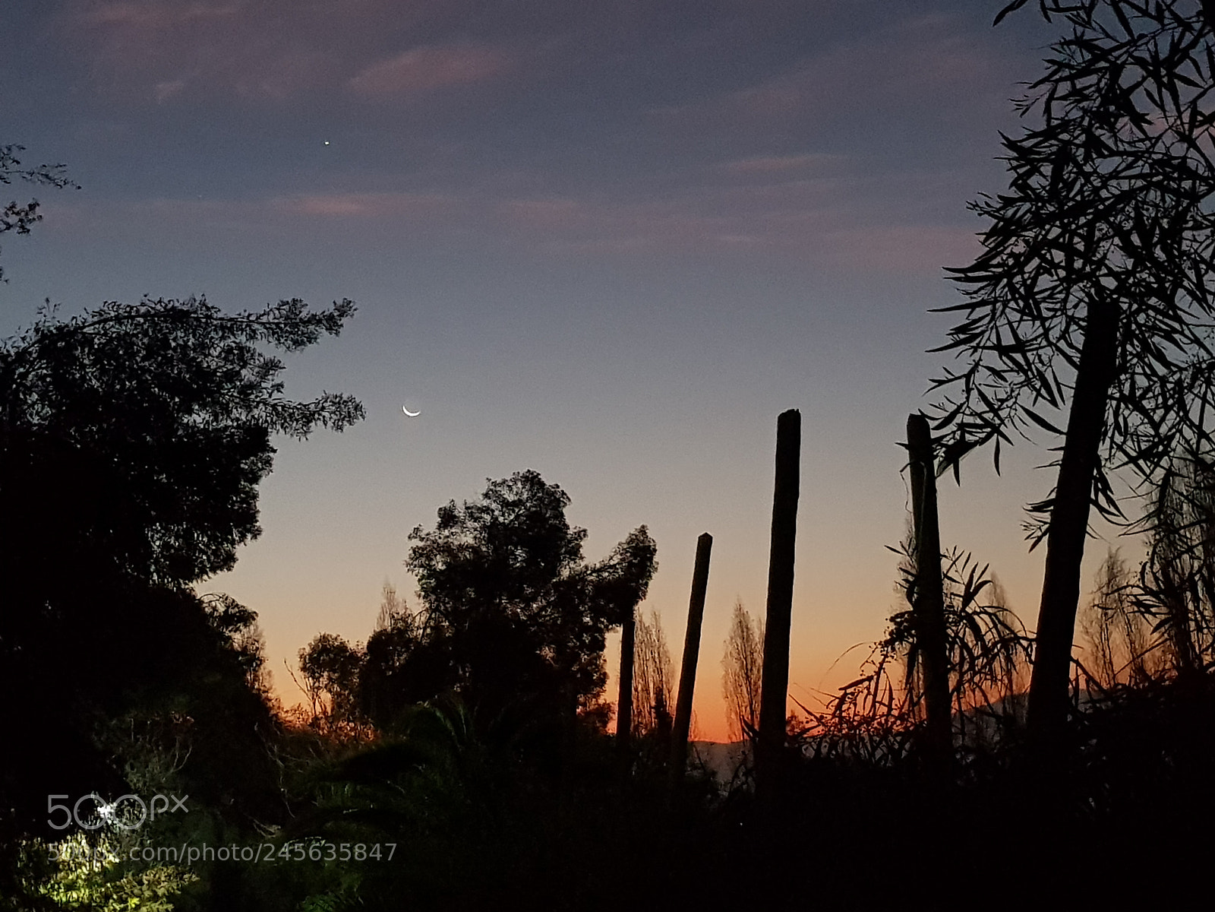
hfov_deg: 67.3
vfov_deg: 53.1
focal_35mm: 26
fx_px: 913
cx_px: 608
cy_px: 456
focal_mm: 4.2
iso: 640
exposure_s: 1/10
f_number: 1.7
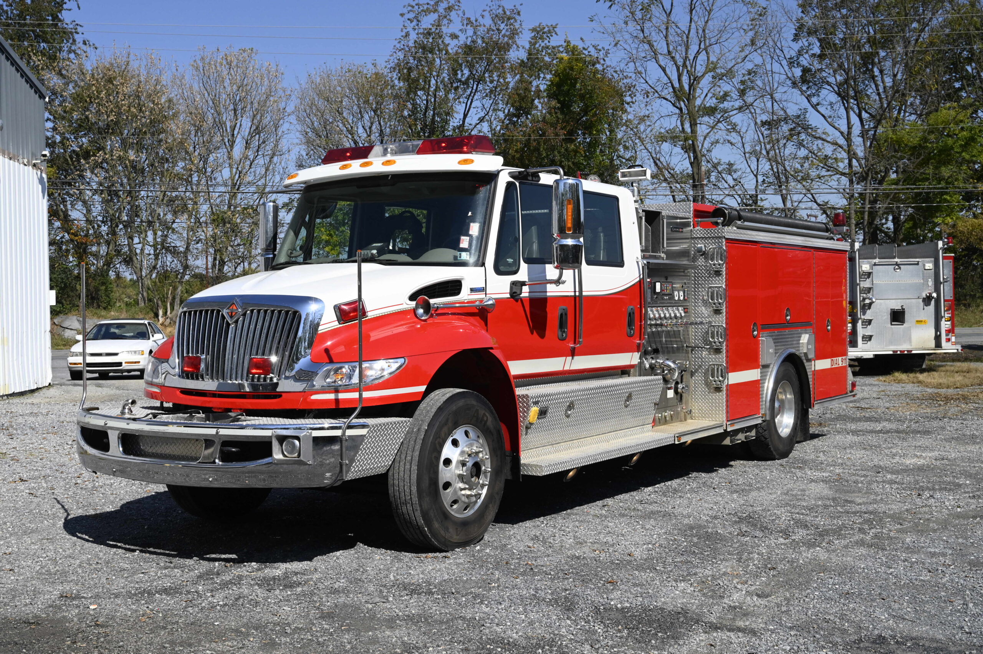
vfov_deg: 31.8
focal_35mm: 42
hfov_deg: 46.4
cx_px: 492
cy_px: 327
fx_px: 1146
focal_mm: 42
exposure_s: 1/4000
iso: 1250
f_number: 9
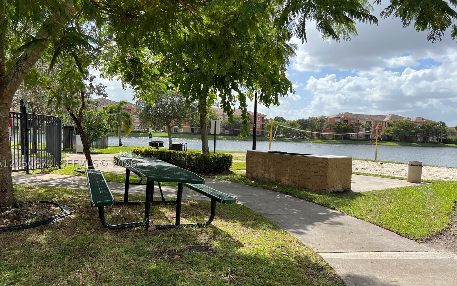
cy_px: 163
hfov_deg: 66.5
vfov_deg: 44.4
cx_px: 225
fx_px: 349
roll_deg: -1.9
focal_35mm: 28
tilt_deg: -5.1
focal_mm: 5.7
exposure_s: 1/2762
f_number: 1.5
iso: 50
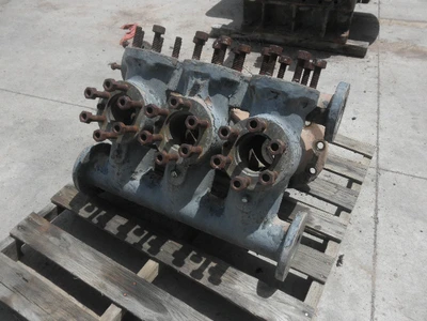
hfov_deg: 63.4
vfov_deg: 49.7
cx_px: 214
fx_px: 345
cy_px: 160
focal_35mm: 28
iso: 64
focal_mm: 5
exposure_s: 1/125
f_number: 8.5
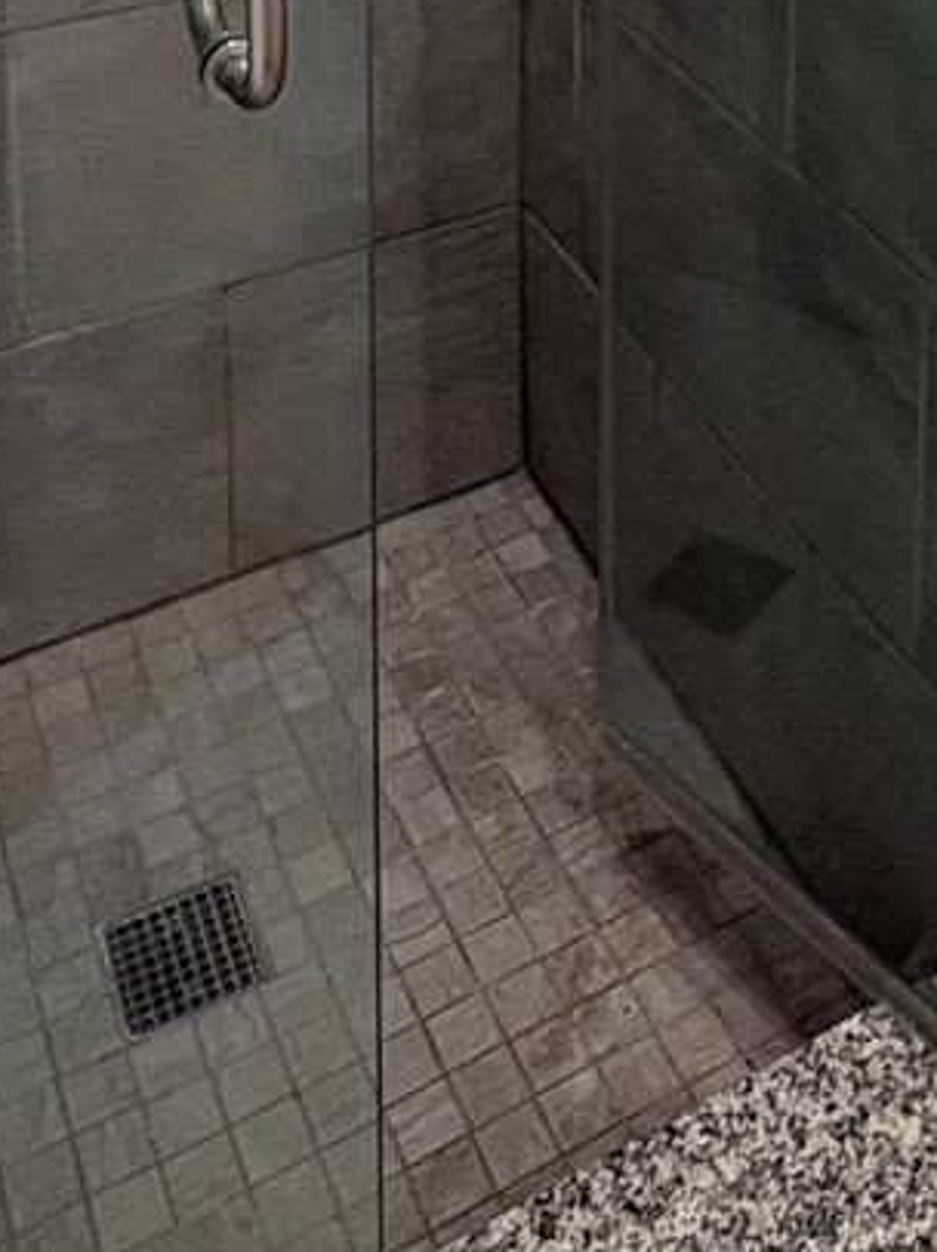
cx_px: 746
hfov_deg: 27.0
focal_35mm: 53
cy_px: -611
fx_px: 1915
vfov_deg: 26.5
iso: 125
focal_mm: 2.22
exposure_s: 1/60
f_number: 2.2
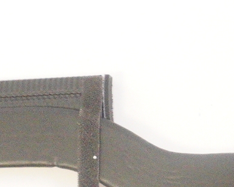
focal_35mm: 146
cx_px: 433
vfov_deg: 10.5
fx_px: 1011
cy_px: 197
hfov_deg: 12.0
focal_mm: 16
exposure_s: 1/100
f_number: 5.6
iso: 5000
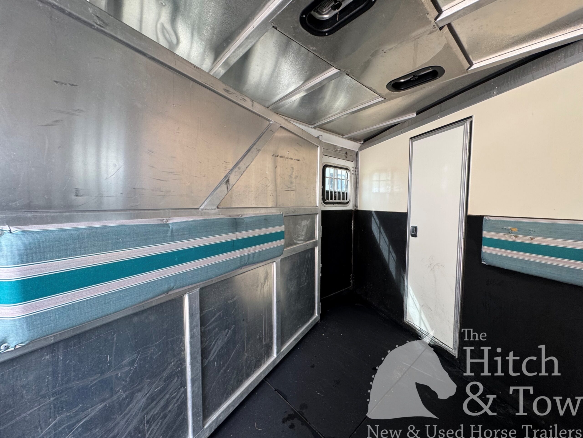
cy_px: 219
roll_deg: -3.2
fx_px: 236
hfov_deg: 102.1
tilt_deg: -4.0
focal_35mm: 14
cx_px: 292
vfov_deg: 85.7
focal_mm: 2.22
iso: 160
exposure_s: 1/99
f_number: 2.2
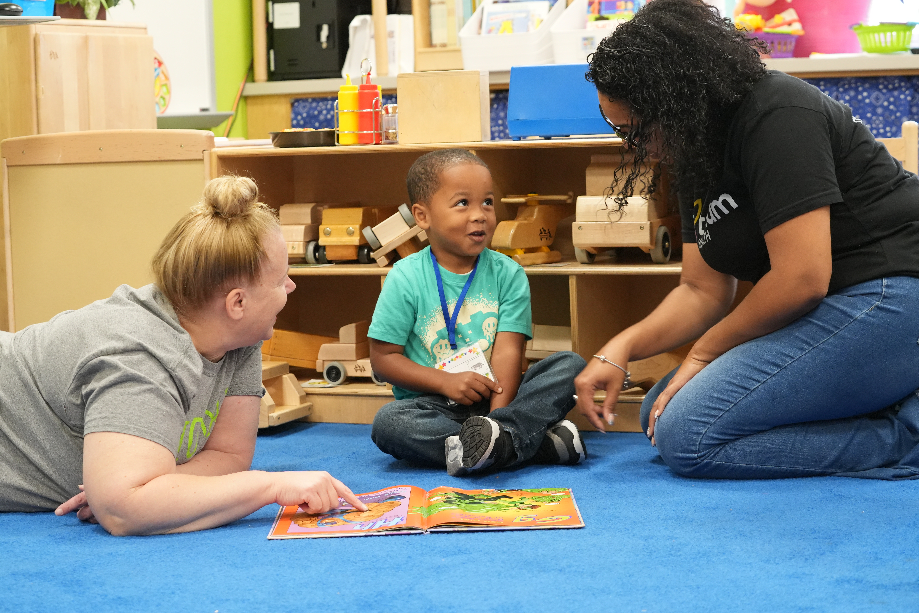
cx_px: 460
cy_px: 306
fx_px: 1787
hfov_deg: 28.8
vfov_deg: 19.5
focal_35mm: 70
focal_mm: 70
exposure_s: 1/160
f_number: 5.6
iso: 5000
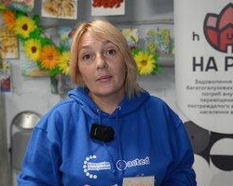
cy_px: 108
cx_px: 151
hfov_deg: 38.4
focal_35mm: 48
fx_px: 331
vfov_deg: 31.4
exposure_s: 1/160
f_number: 4
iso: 2500
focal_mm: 32
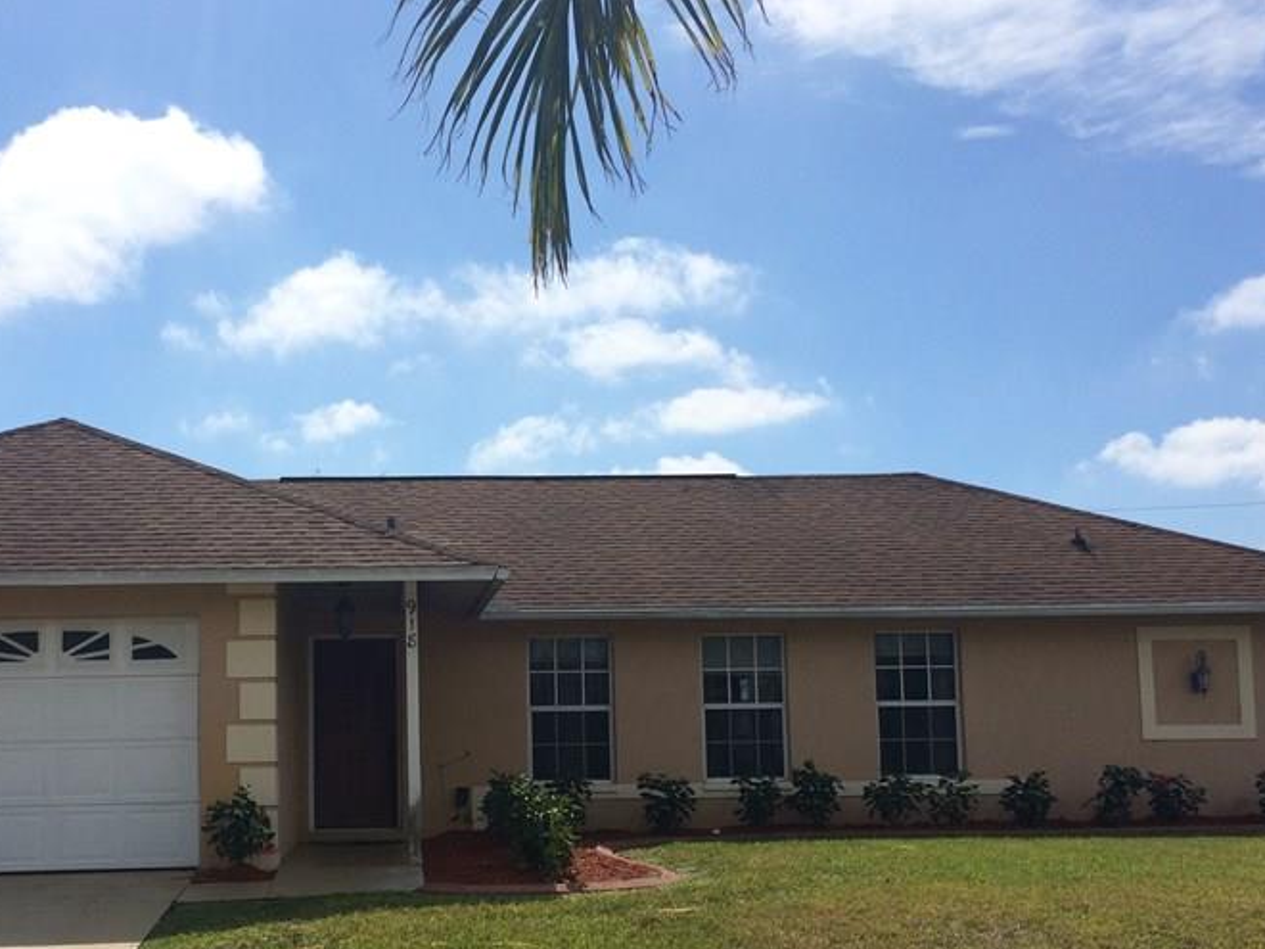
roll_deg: +0.3
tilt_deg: +2.7
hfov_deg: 41.7
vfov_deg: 32.0
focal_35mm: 45
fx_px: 1644
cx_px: 447
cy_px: 612
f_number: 2.2
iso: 32
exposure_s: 1/3731
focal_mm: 4.15
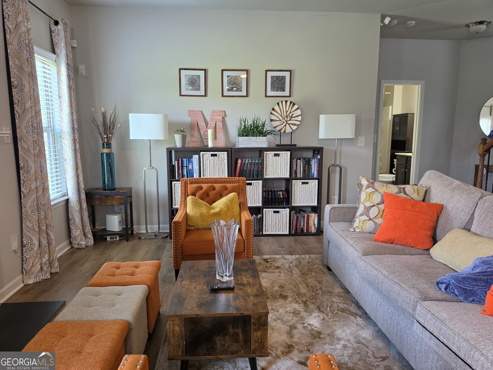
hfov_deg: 73.9
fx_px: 328
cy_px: 185
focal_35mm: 23
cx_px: 246
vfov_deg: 58.9
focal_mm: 6.5
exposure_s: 1/120
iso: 125
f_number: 1.4
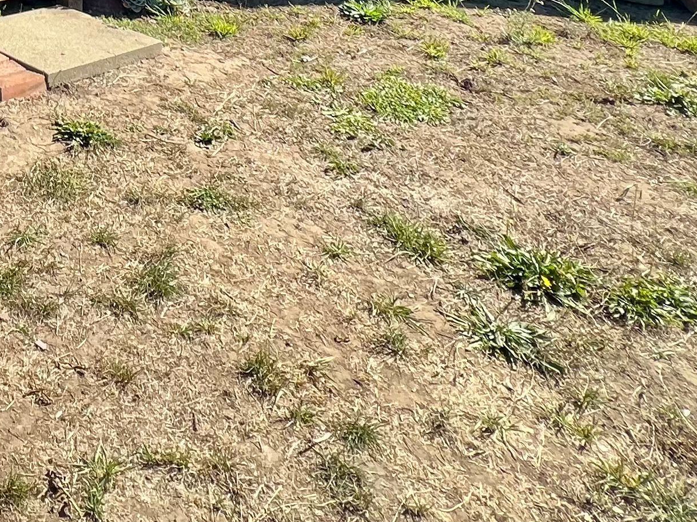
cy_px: -333
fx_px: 866
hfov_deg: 37.7
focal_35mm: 43
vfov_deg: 23.6
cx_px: -41
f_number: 1.8
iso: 32
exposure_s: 1/236
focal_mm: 1.57
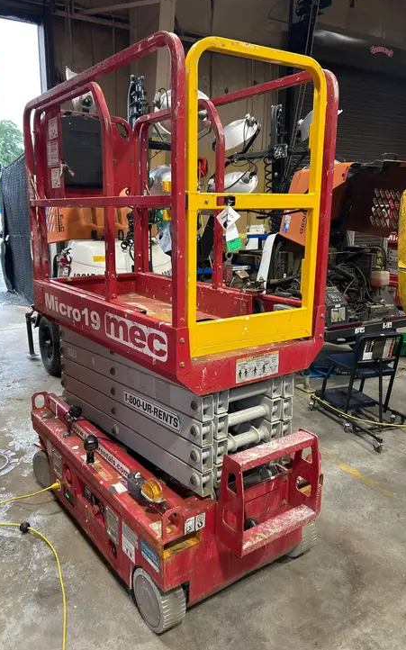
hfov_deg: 44.5
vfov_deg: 66.5
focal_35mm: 28
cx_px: 180
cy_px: 324
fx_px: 496
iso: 160
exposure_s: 1/60
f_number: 1.5
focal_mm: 5.7
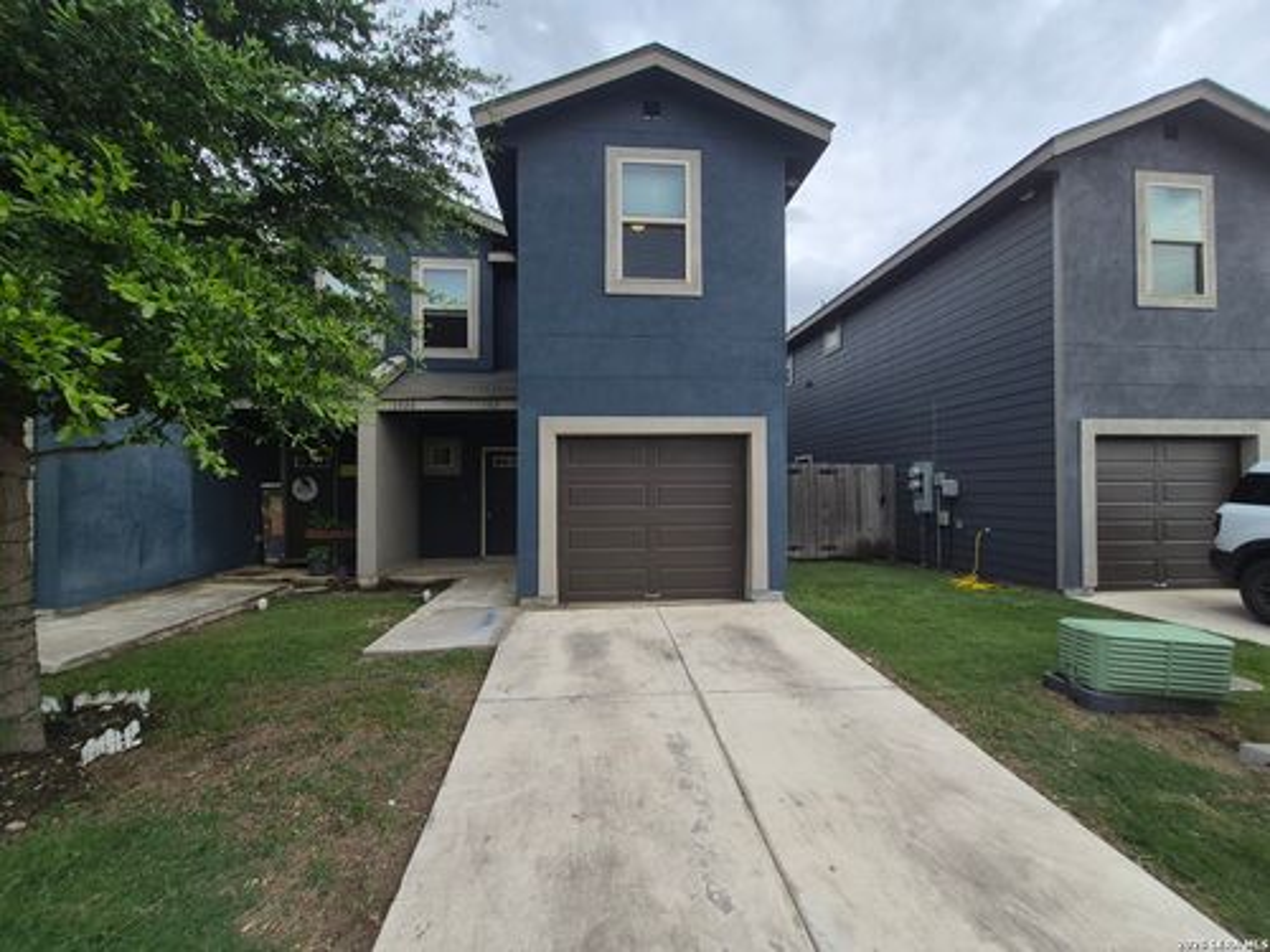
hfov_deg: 106.2
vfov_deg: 89.9
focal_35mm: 13
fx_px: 477
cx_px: 635
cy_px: 476
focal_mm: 1.74
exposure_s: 1/912
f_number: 2.2
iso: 40
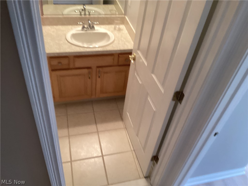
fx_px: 222
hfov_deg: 58.4
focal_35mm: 31
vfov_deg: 45.4
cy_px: 93
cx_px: 124
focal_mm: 3.3
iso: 200
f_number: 2.4
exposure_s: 1/60
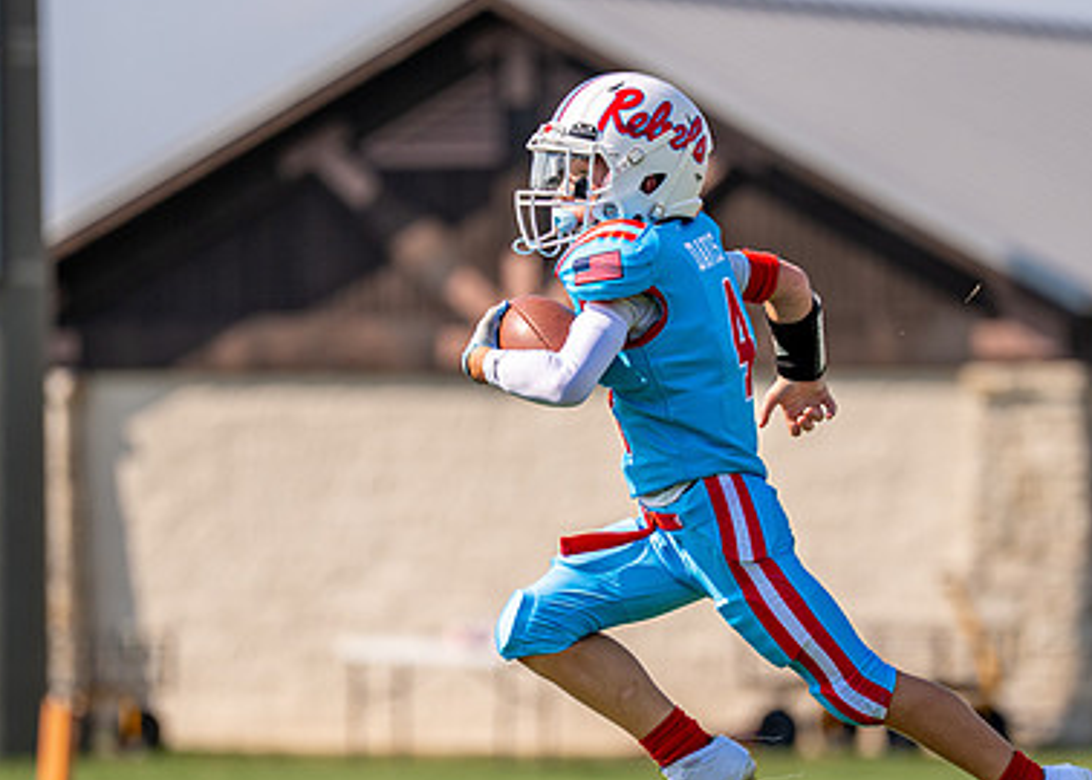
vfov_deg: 3.6
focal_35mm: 402
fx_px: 12468
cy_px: 521
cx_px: 733
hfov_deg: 5.0
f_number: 2.8
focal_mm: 200
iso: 125
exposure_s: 1/4000
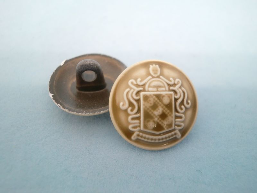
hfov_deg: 54.0
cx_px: 128
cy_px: 96
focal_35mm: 34
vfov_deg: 41.8
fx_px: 252
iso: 200
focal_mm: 5.58
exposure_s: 1/80
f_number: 2.8
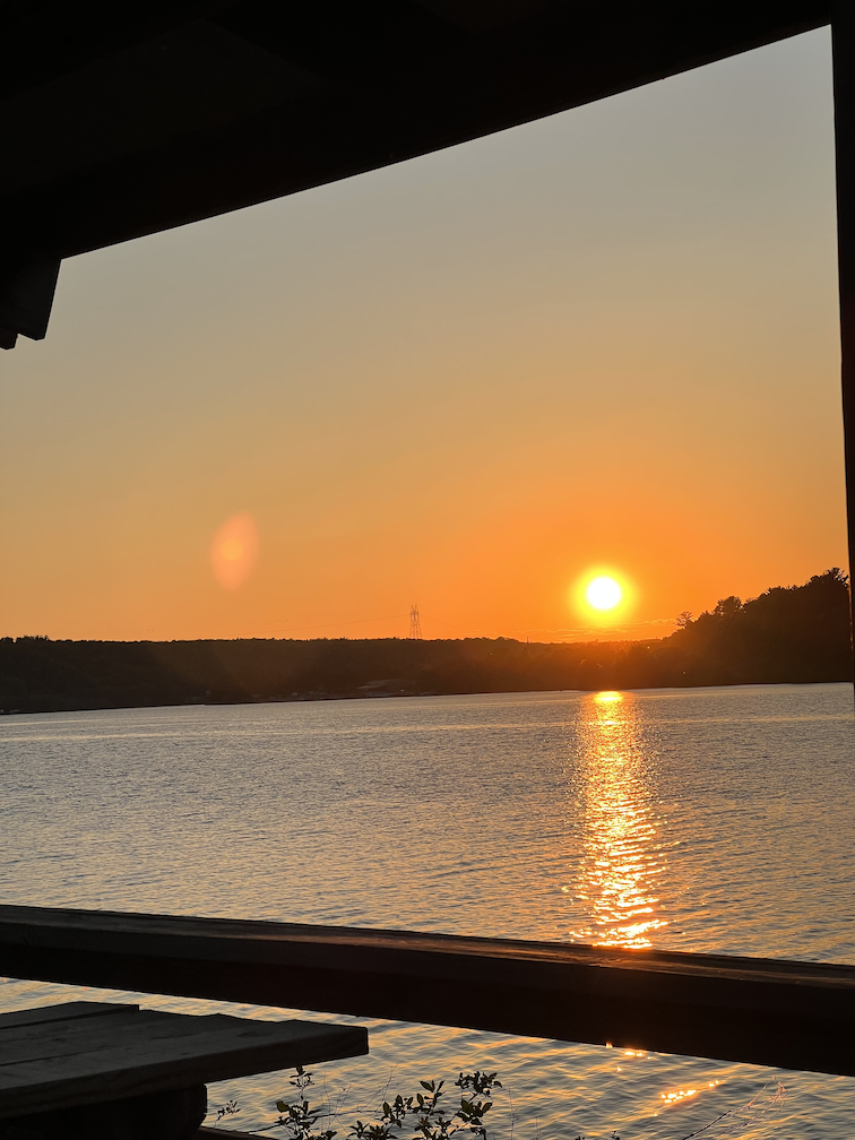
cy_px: 570
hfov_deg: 19.1
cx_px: 428
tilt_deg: +4.4
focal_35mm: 77
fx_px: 2536
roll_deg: +2.1
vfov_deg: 25.3
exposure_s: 1/1292
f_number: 2.8
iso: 32
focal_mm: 9
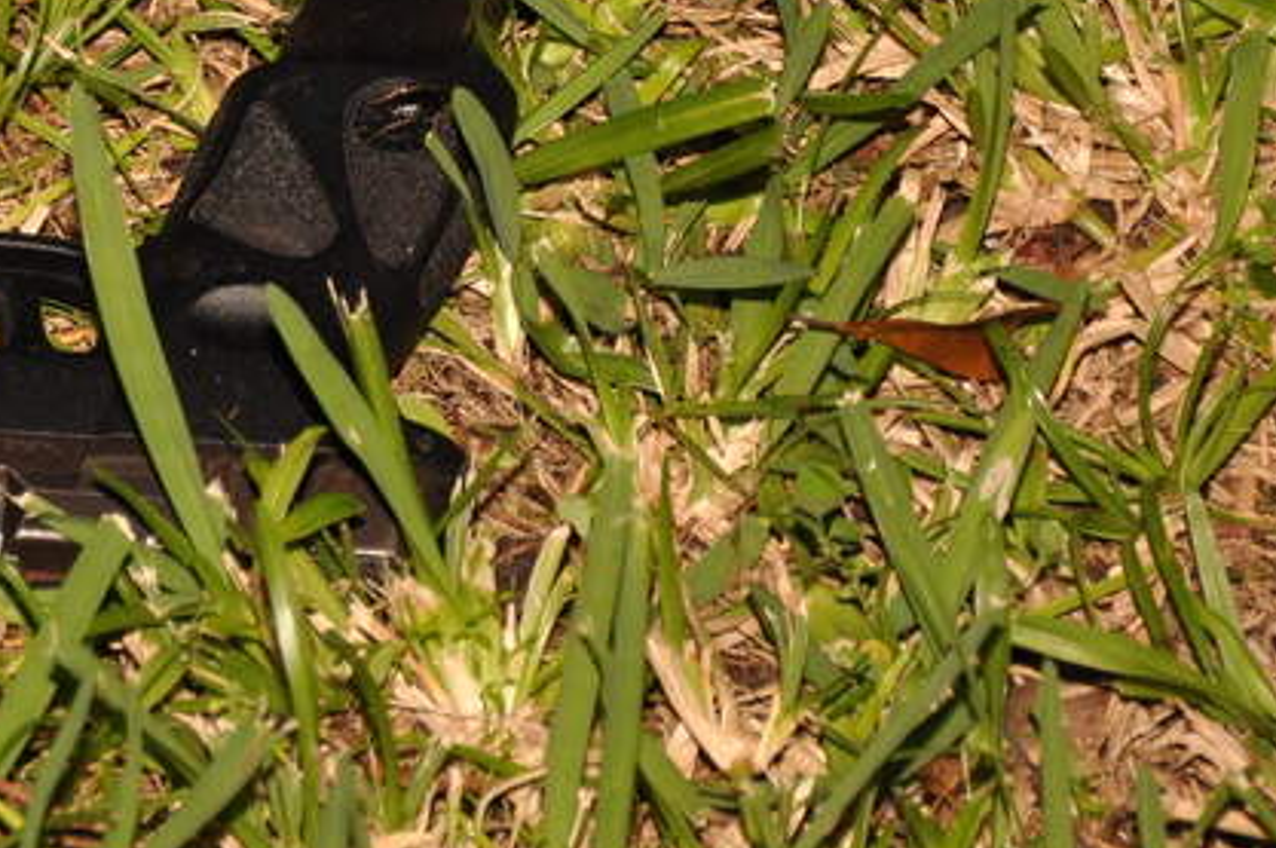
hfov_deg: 6.8
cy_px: 170
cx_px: -49
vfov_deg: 4.5
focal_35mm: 302
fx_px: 10692
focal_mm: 70
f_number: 5.3
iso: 400
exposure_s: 1/60
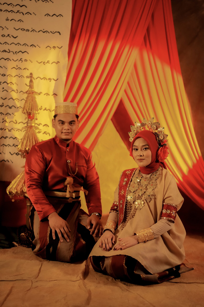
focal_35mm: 50
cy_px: 154
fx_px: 425
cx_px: 102
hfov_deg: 27.0
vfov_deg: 39.6
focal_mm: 50
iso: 6400
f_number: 1.6
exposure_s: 1/200
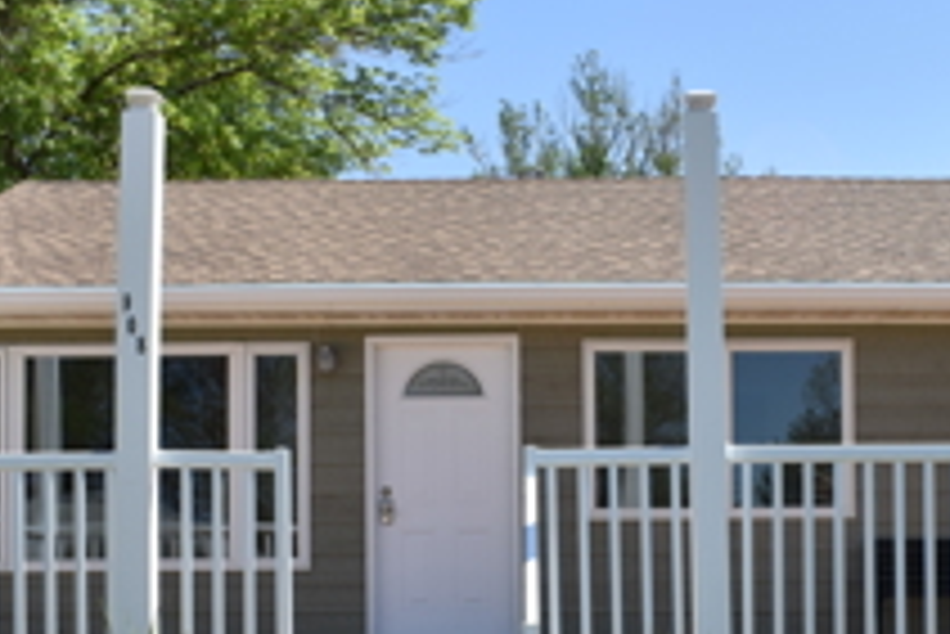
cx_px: 612
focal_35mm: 64
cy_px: 540
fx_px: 1690
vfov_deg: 20.9
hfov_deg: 31.2
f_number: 9
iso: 200
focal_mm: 20
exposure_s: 1/320
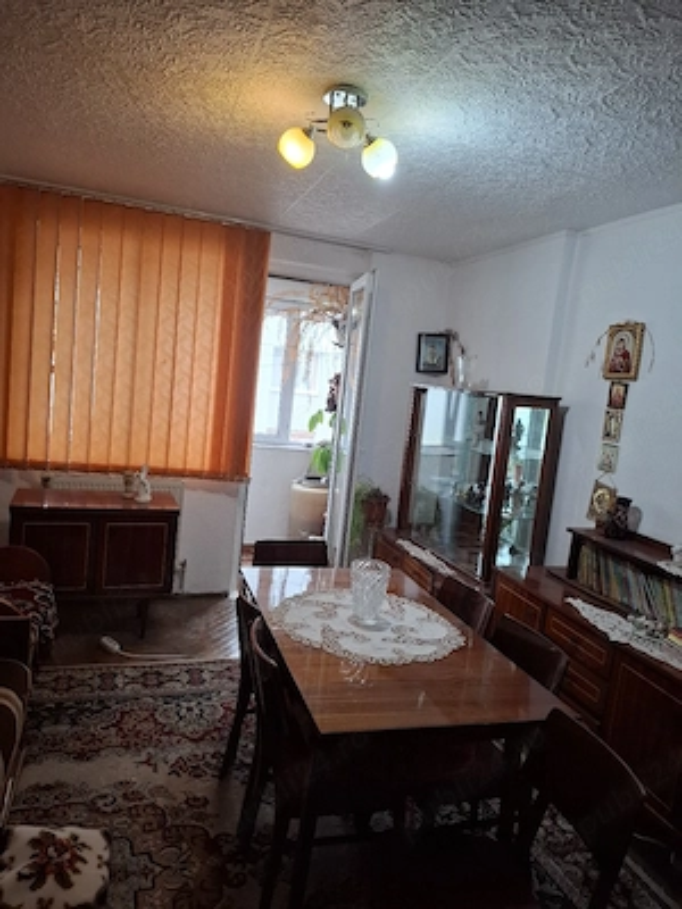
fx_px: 604
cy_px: 454
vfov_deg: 73.9
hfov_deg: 58.9
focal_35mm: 23
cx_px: 341
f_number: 1.8
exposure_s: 1/100
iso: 250
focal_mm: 5.54
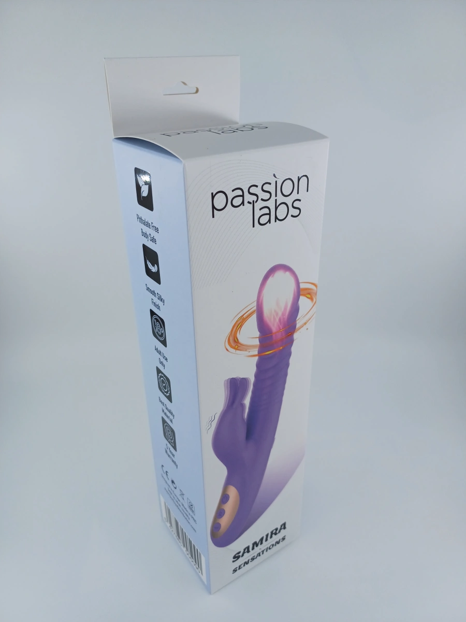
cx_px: 233
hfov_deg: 54.9
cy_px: 311
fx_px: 449
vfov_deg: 69.4
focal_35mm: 25
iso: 50
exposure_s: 1/614
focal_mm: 4.65
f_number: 1.8
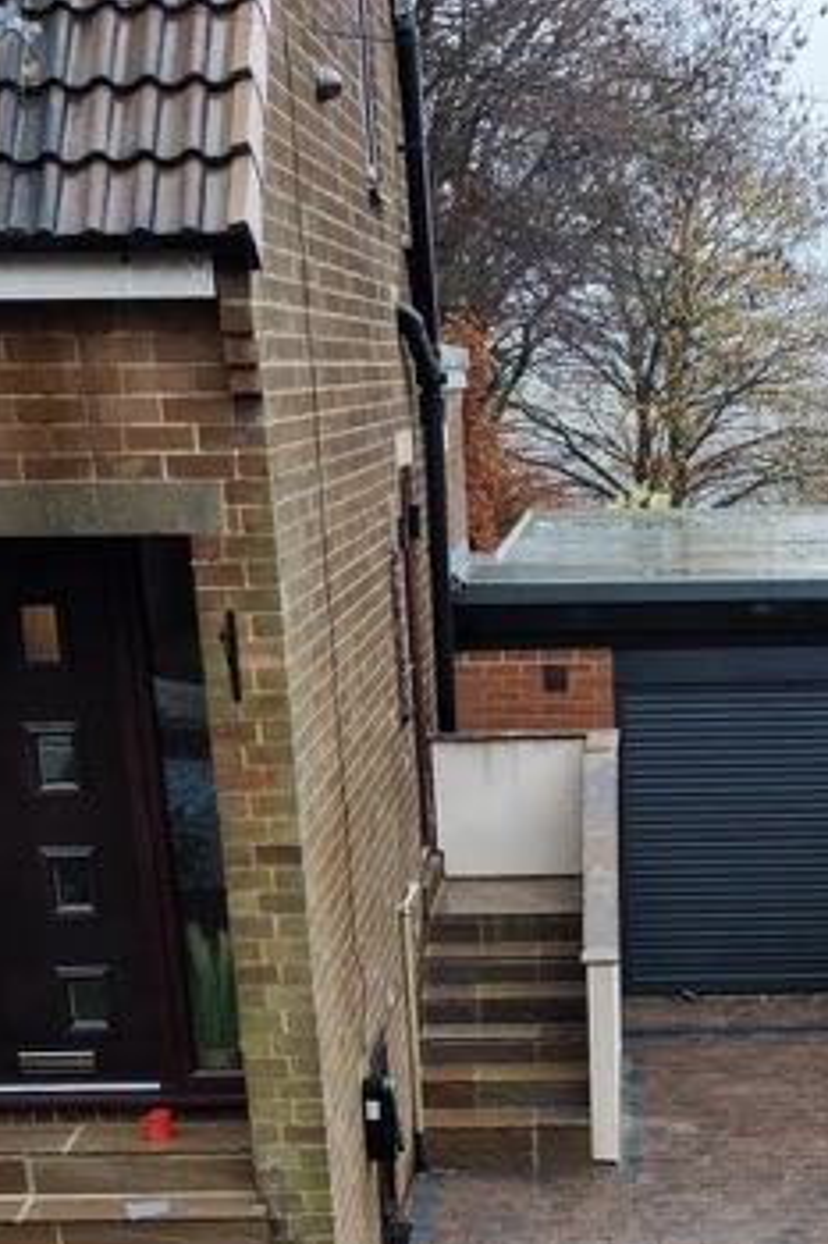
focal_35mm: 70
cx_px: 672
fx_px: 2417
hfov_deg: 19.2
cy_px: 1639
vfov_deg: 24.9
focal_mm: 8.67
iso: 100
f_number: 1.8
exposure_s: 1/120
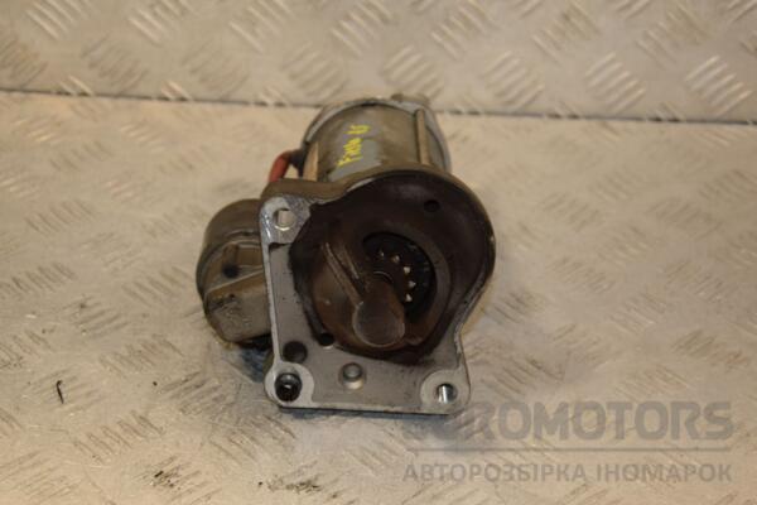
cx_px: 378
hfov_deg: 26.0
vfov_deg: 17.5
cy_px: 252
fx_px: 1640
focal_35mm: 78
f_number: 5.6
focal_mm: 52
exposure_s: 1/200
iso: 800
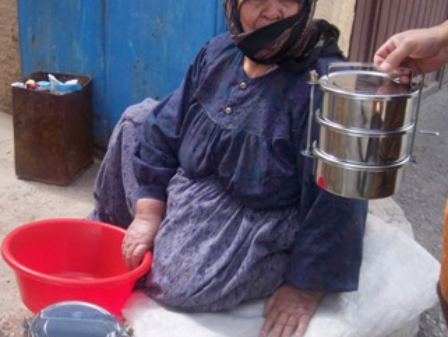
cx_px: 158
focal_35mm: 53
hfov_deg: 35.9
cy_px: 151
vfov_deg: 27.5
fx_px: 686
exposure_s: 1/500
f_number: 2.8
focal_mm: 8
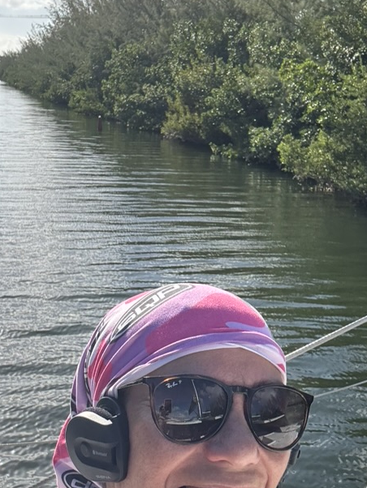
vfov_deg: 37.4
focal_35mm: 51
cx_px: 190
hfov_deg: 28.6
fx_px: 720
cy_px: 275
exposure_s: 1/782
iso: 25
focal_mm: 2.69
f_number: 1.9
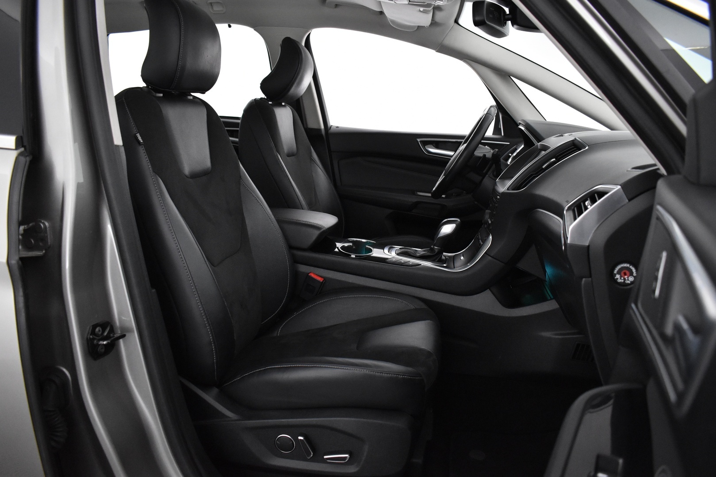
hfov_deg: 67.4
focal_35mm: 27
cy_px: 238
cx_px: 358
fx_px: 537
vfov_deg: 47.9
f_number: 4
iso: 3200
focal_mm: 18
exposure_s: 1/60
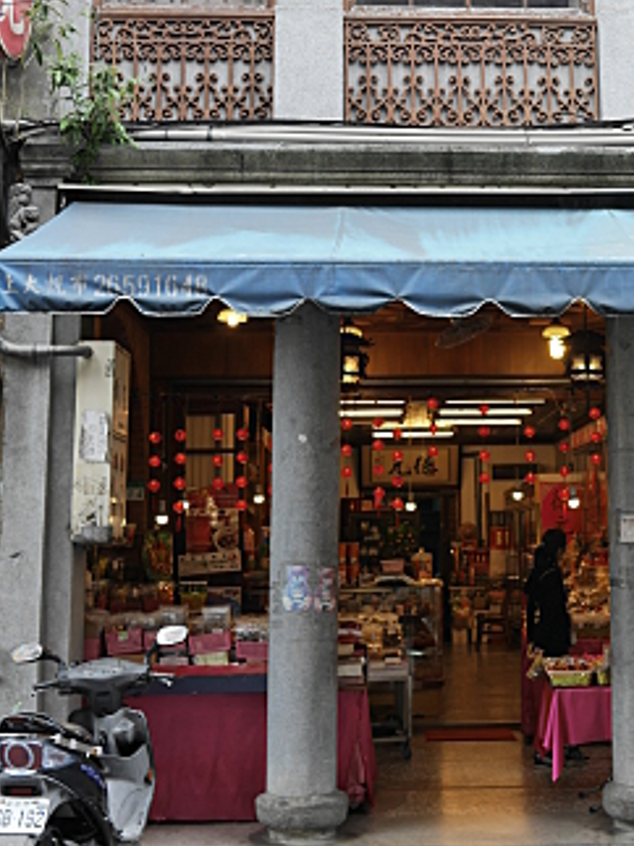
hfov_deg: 23.4
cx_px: 476
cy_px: 299
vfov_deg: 31.0
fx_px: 1515
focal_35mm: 62
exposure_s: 1/250
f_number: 2.8
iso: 200
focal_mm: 20
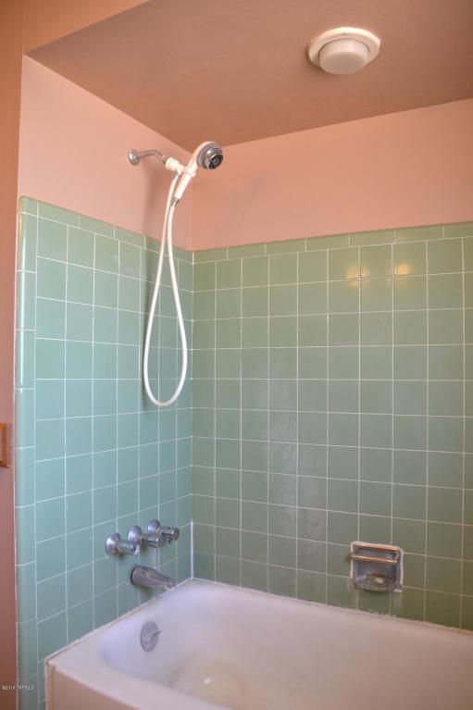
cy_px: 355
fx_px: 532
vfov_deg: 67.4
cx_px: 236
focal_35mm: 27
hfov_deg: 47.9
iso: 400
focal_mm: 18
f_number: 4
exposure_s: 1/60
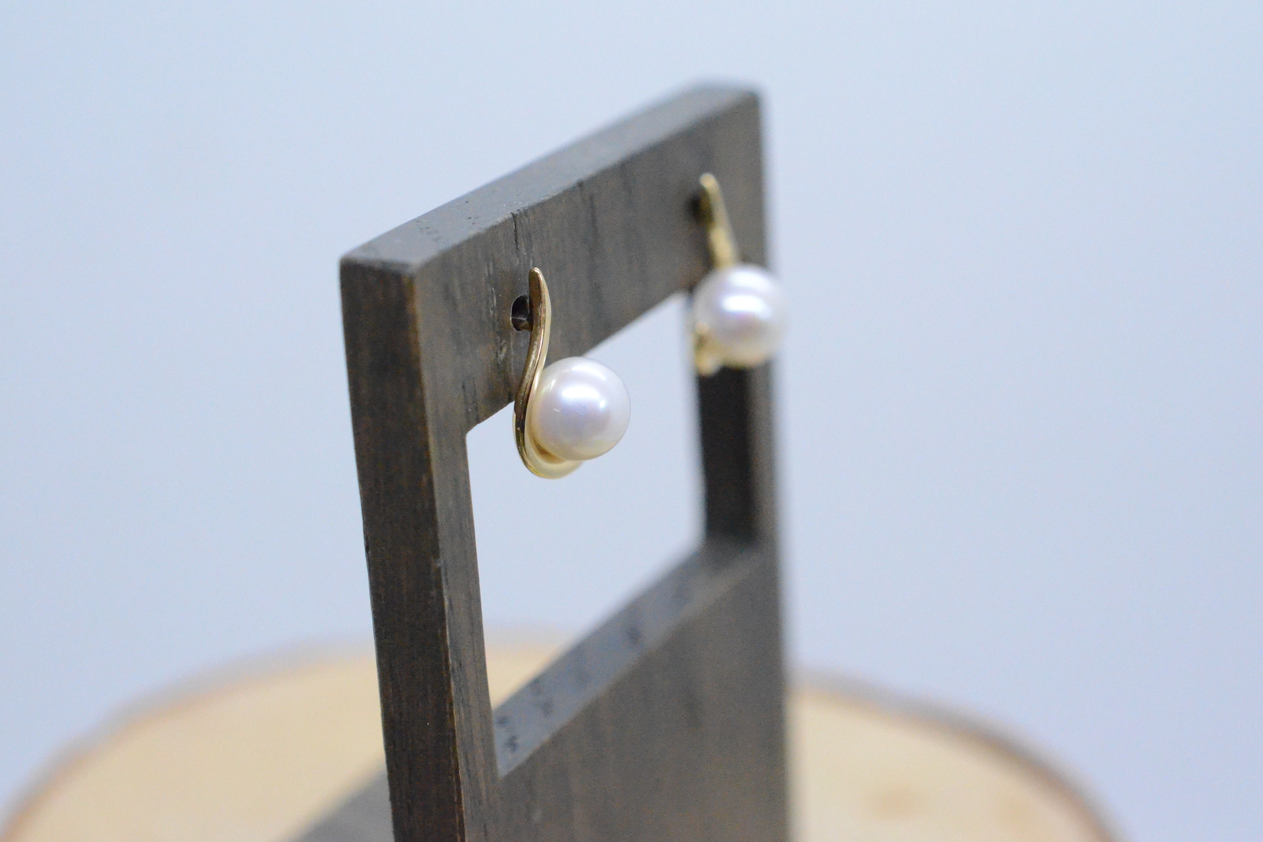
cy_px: 409
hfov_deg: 31.0
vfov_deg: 20.9
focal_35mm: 65
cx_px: 653
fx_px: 2280
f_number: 6.3
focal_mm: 40
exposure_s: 1/2500
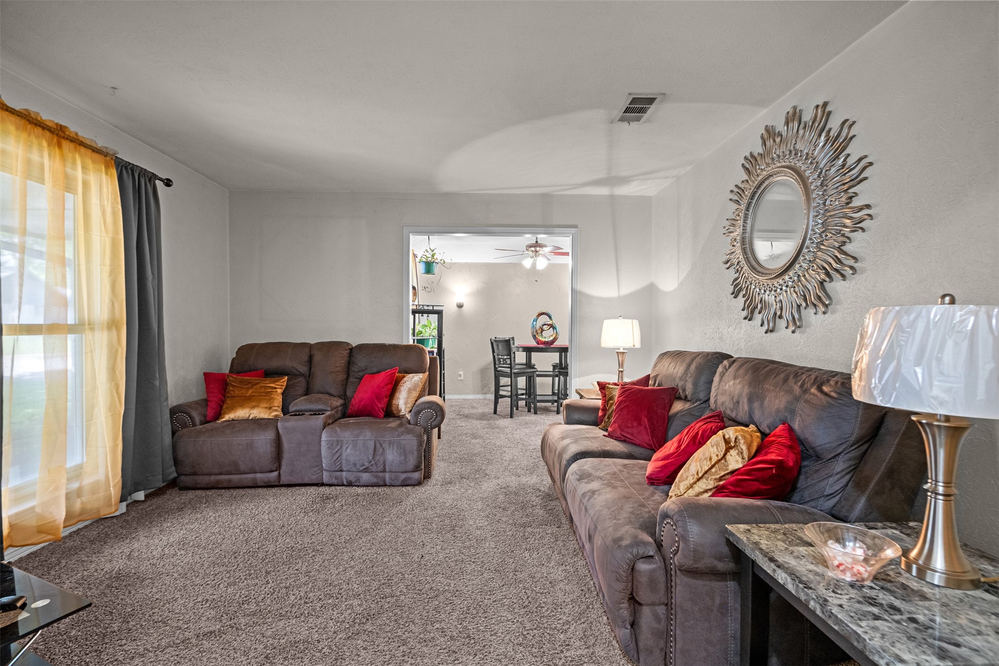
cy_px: 333
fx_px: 444
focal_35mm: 16
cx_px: 500
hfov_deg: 96.7
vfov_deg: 73.7
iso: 800
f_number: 7.1
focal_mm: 16
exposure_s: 4
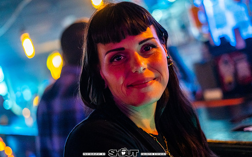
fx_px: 357
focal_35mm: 52
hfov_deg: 38.9
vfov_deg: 24.8
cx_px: 124
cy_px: 82
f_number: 1.8
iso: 4000
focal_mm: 50
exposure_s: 1/160
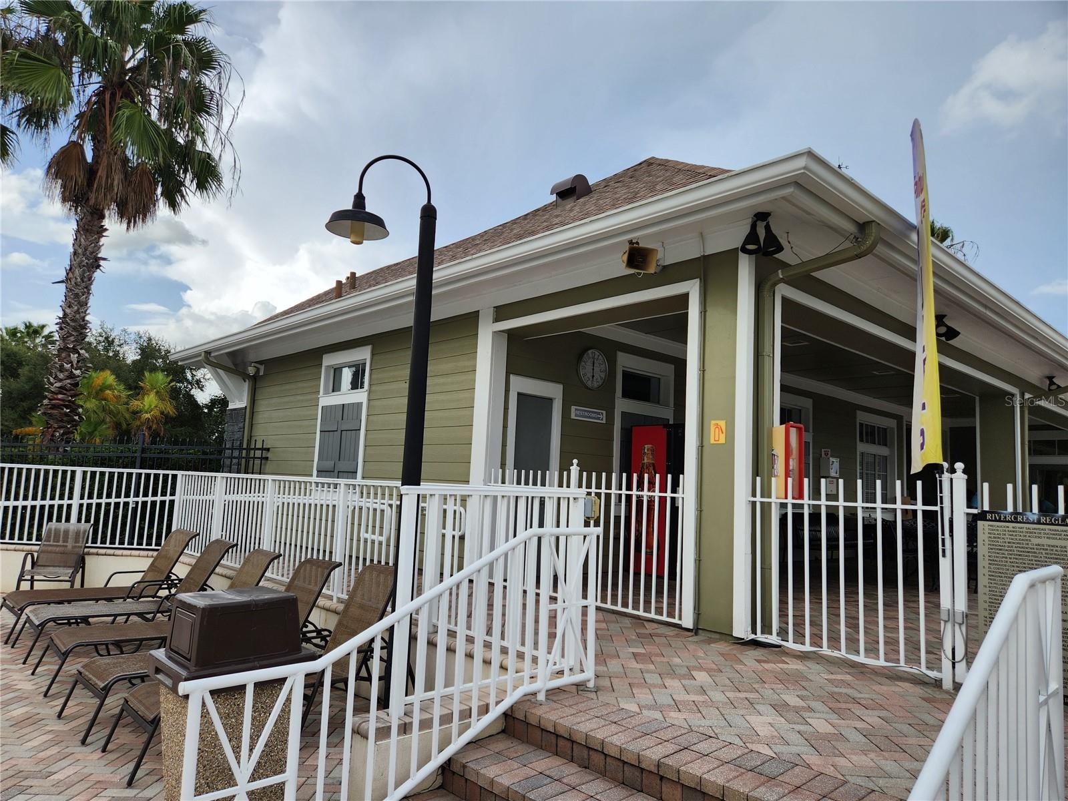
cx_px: 534
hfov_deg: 73.9
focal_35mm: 23
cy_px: 400
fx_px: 710
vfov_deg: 58.9
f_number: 1.8
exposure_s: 1/1632
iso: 20
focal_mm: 5.4
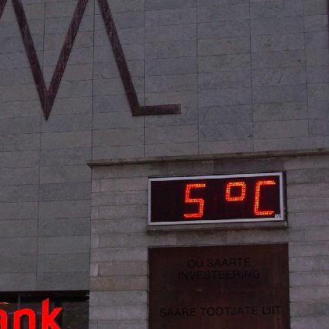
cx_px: 60
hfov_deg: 16.3
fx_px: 1140
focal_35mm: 106
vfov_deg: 16.4
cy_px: 95
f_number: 3.4
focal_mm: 9.6
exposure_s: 1/60
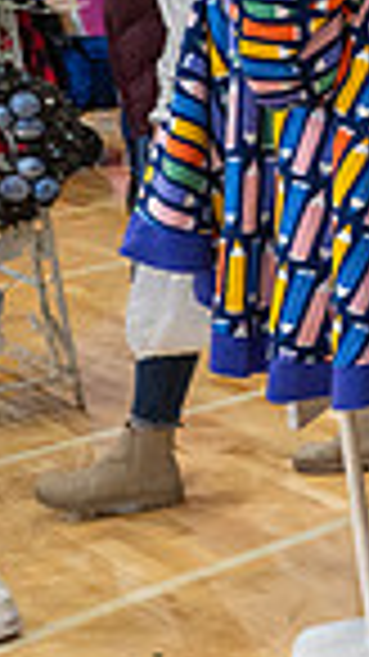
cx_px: 1287
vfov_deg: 21.3
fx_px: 1741
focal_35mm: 100
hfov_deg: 8.7
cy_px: 227
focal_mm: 24
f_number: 3.5
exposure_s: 1/125
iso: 1250
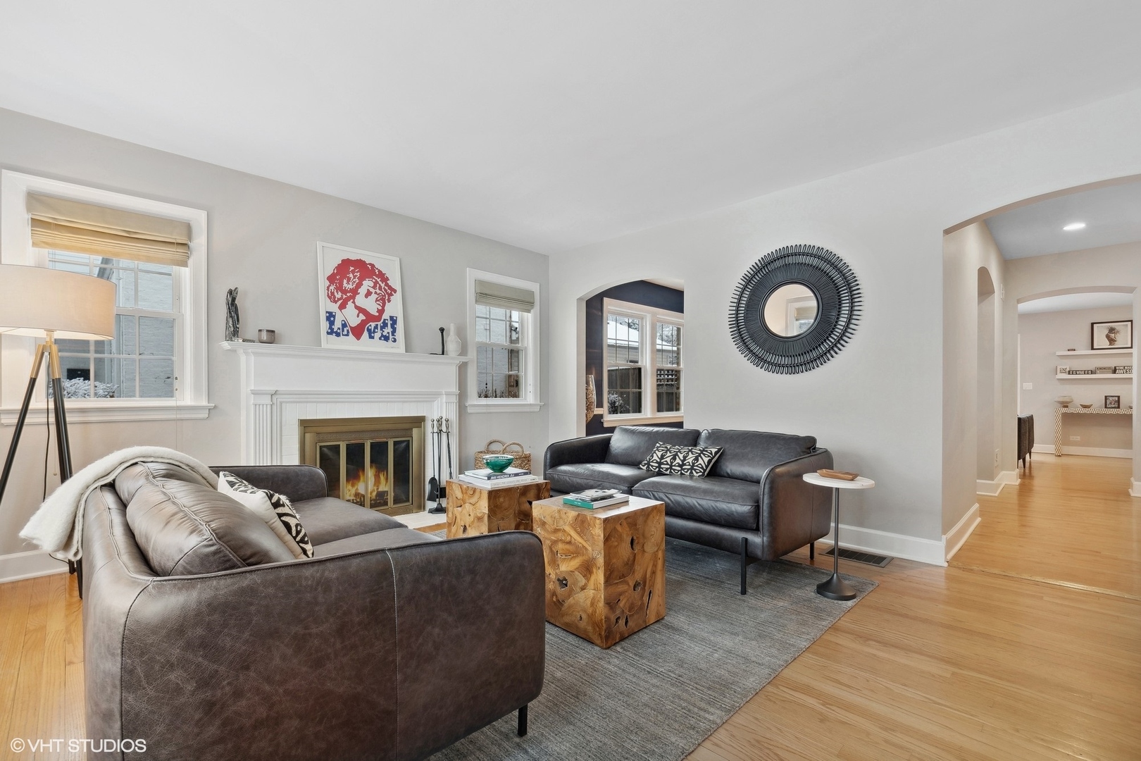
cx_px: 570
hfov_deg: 100.4
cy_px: 380
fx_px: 475
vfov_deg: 77.3
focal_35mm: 15
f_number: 9
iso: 200
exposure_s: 1/4
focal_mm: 10
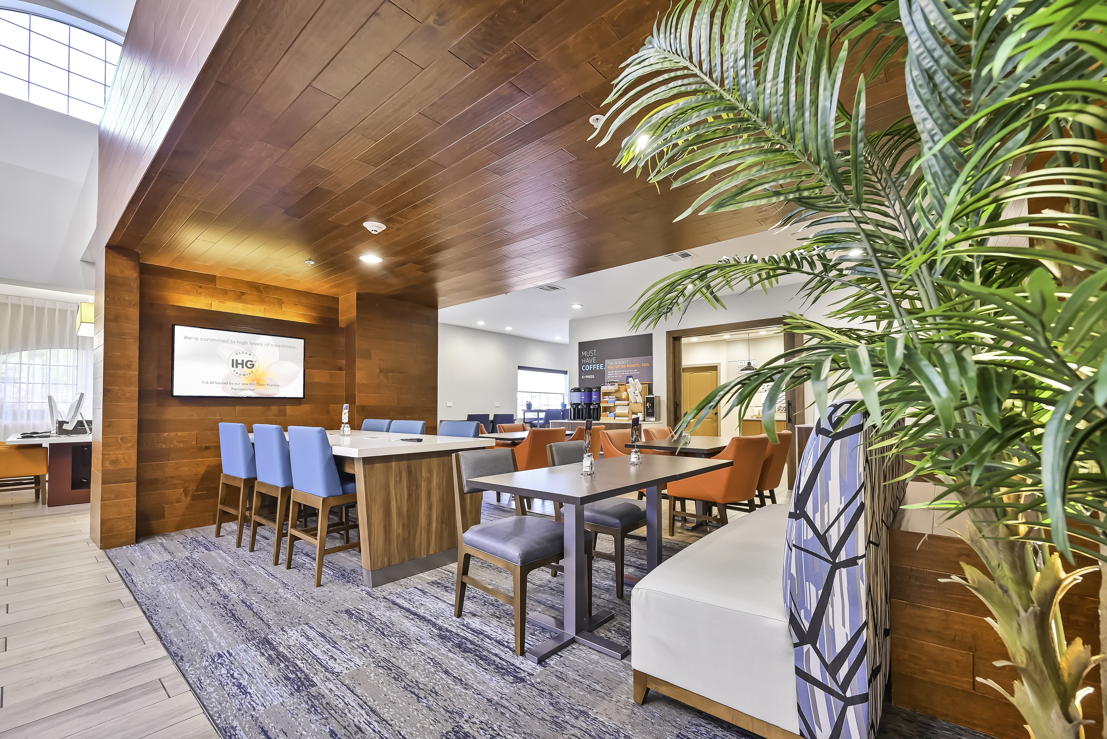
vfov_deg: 81.2
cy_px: 370
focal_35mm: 14
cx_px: 554
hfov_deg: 104.2
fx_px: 431
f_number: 8
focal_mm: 14
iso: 400
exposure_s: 1/5
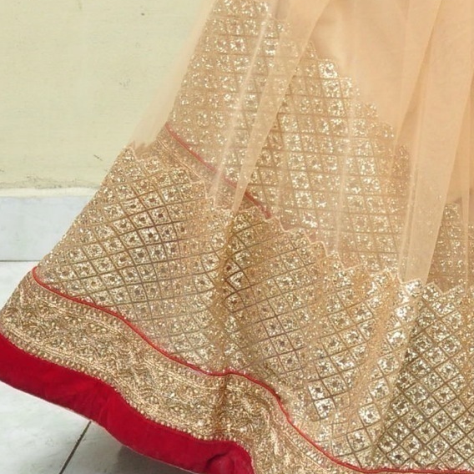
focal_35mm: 101
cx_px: 434
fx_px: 1570
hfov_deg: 16.9
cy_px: -93
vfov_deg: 16.5
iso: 1600
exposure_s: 1/125
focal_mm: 25
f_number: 7.1
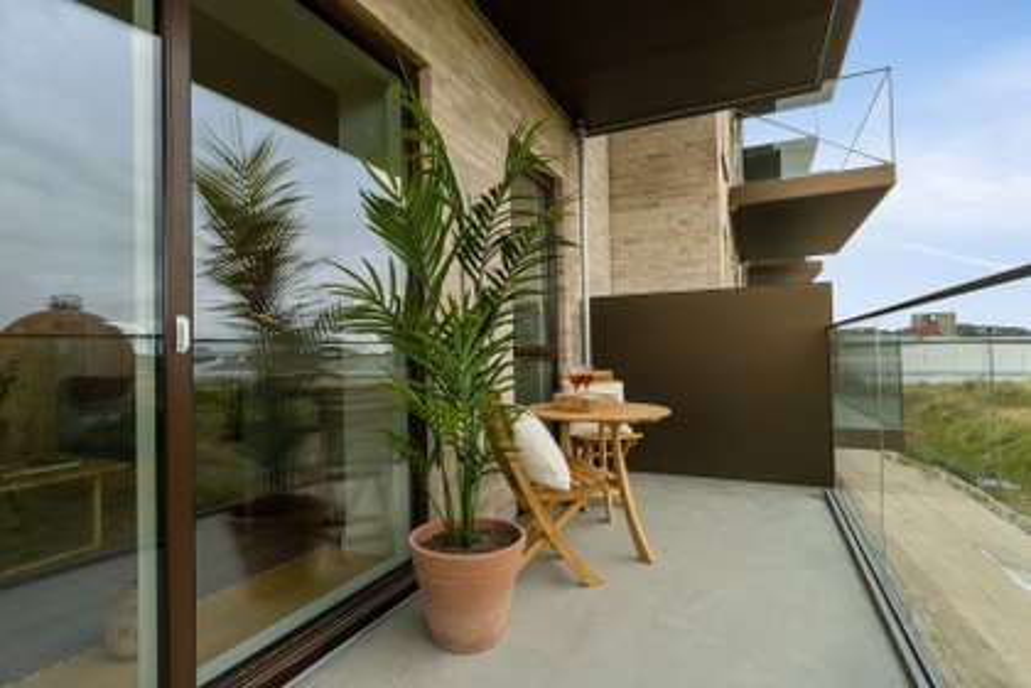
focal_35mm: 18
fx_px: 515
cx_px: 516
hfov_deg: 90.0
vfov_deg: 67.4
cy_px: 344
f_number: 8
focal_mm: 12
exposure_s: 1/100
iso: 200
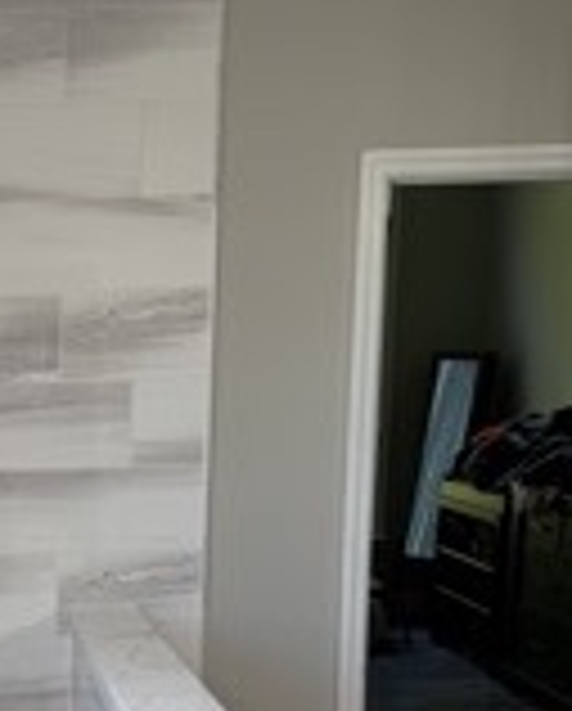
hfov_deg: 19.0
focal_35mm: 74
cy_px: 612
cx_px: -205
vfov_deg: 25.1
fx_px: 1561
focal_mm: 6.76
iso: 64
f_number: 1.78
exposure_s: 1/120
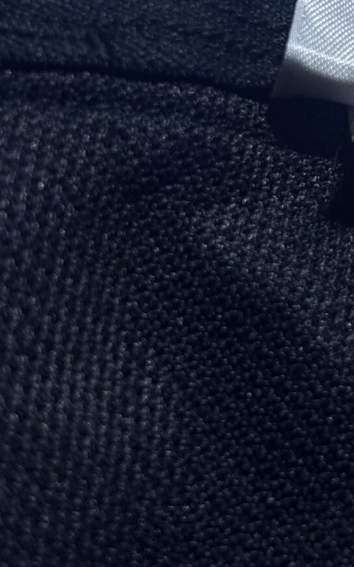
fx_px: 1251
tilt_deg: -35.8
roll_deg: -10.3
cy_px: 78
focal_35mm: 81
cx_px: 458
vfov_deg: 24.9
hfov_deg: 15.4
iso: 32
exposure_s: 1/100
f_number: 1.5
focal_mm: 5.7
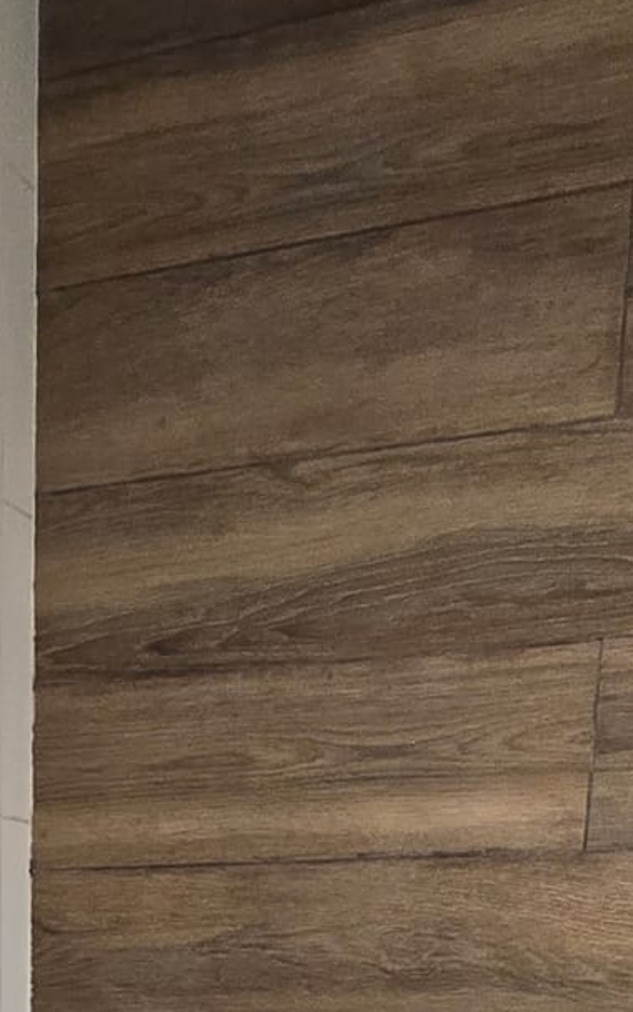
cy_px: 1415
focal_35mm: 58
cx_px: -78
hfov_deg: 21.2
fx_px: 1601
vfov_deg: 27.4
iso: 320
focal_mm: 2.2
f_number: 2.2
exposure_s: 1/50
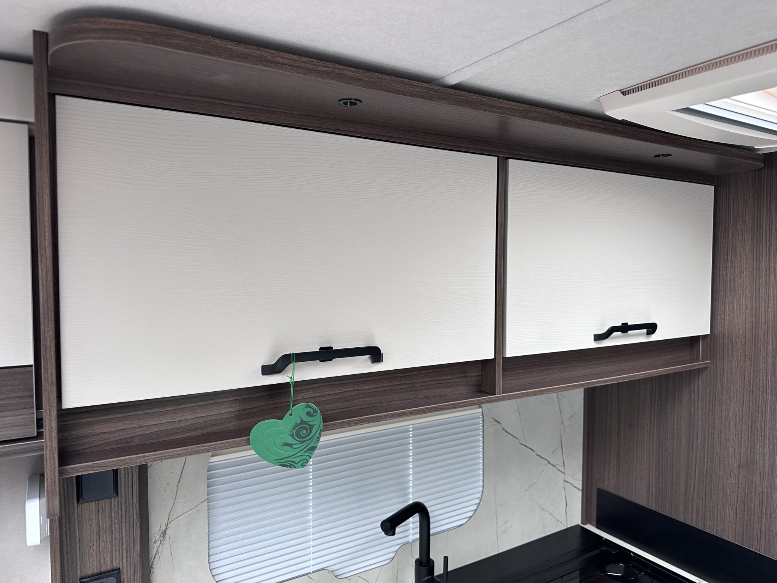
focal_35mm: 24
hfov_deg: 71.6
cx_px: 388
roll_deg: -1.5
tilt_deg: +0.9
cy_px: 292
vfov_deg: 56.8
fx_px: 539
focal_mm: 6.86
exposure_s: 1/121
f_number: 1.78
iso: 160
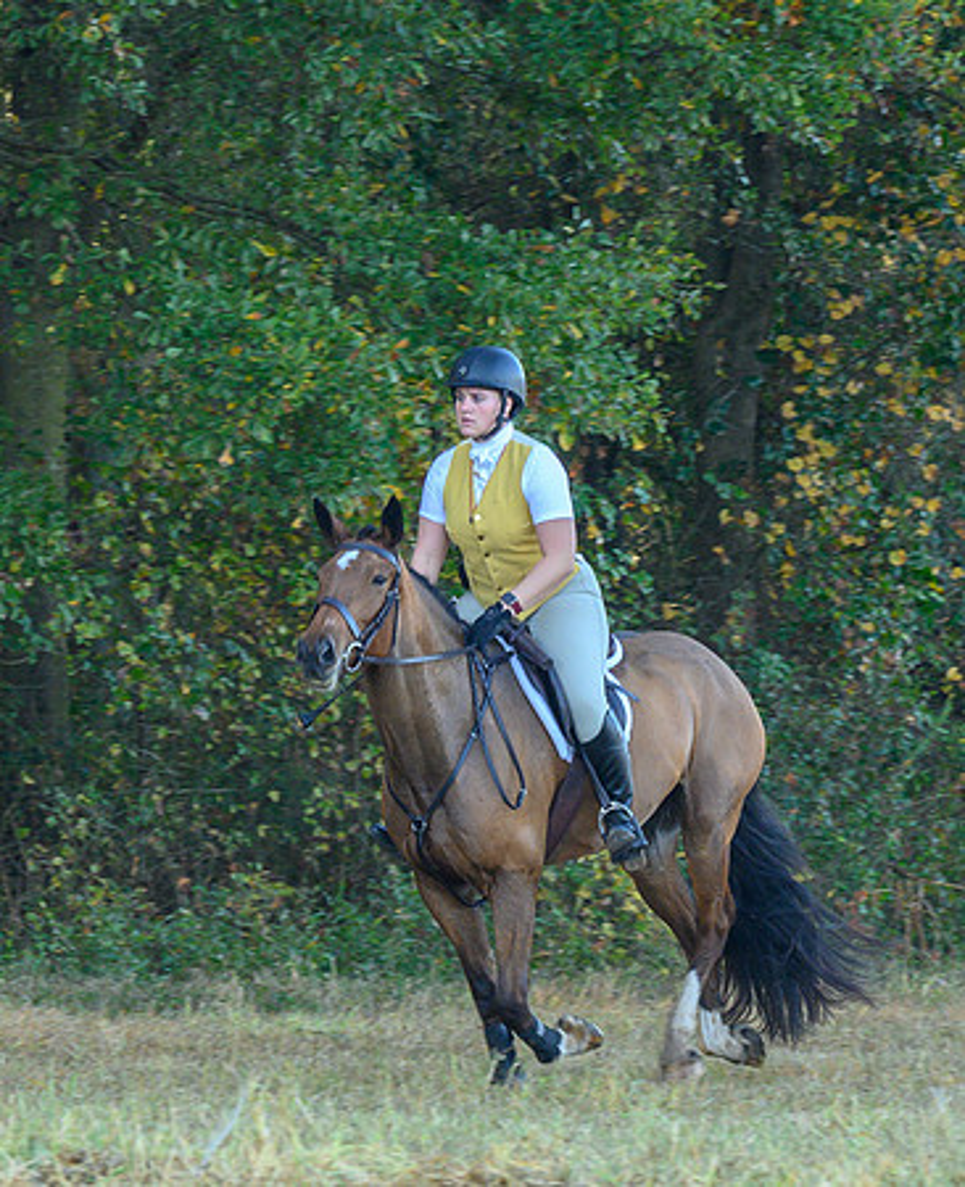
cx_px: 401
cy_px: 667
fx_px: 12395
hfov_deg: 4.5
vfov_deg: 5.5
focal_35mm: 351
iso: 1100
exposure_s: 1/200
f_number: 8
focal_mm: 120
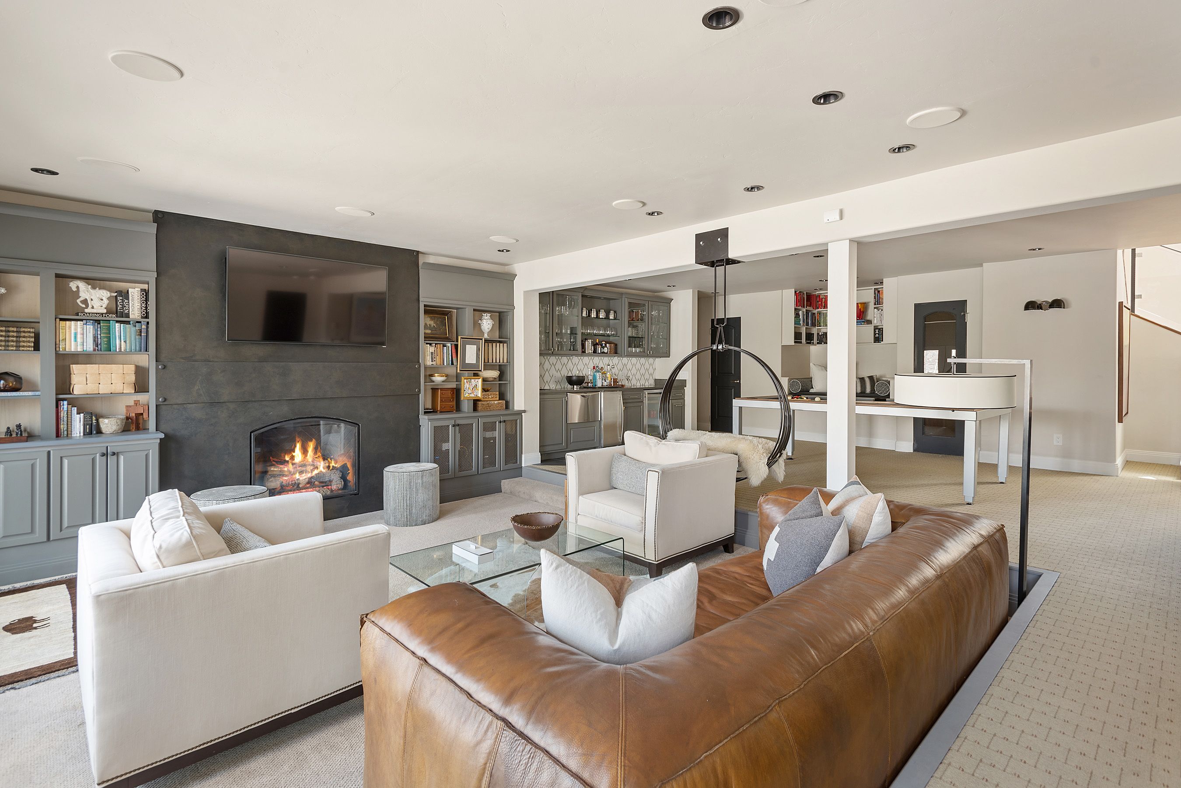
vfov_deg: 70.5
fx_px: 558
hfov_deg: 93.3
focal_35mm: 17
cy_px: 394
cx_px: 590
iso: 100
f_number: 7.1
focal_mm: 17
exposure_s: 1.6
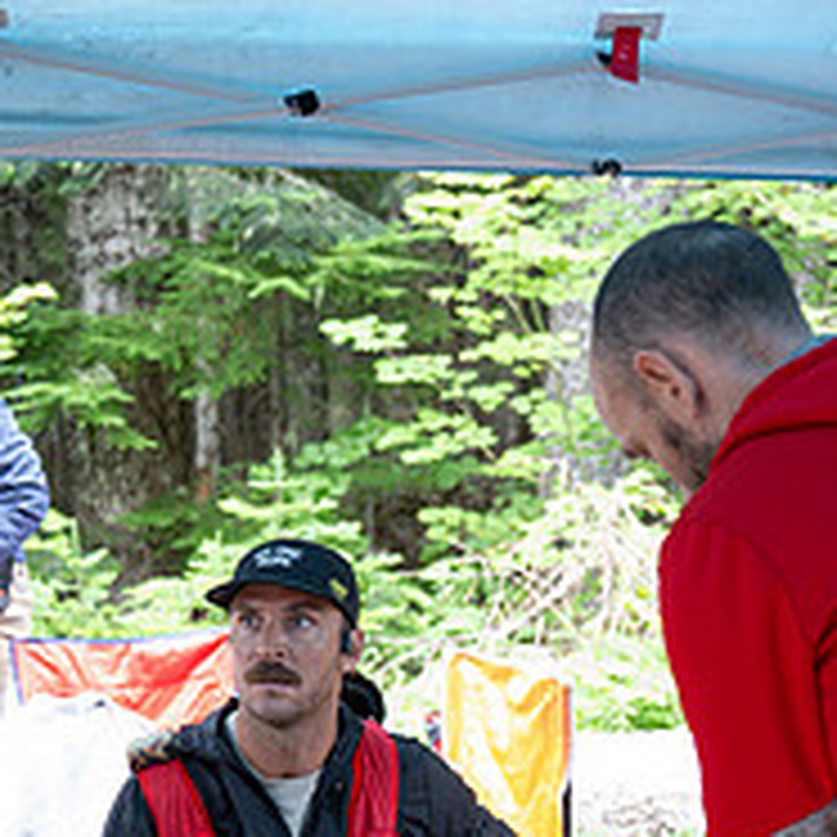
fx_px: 2106
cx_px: 396
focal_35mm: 77
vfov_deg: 21.6
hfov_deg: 22.5
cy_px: 857
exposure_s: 1/60
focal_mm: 29
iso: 1250
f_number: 2.8
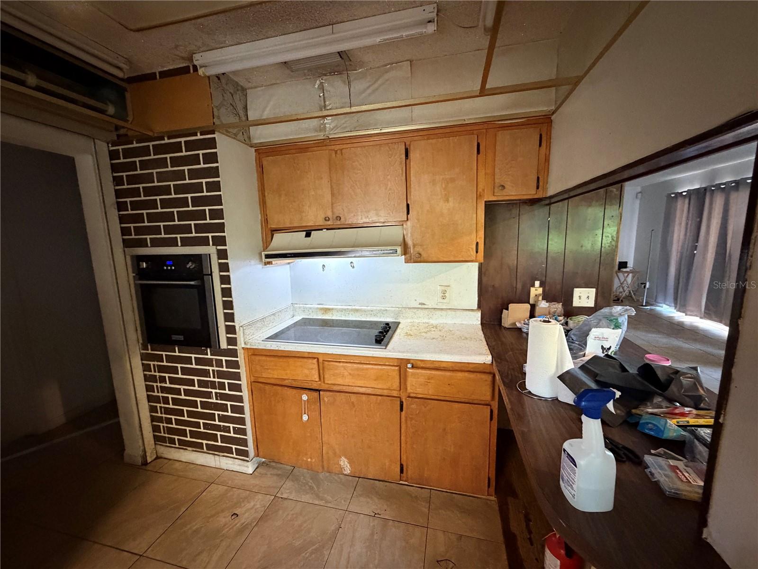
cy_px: 284
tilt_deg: -9.1
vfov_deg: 85.7
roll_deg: +1.5
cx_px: 379
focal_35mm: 14
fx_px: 307
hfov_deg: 102.1
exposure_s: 1/40
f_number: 2.2
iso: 1000
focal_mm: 2.22
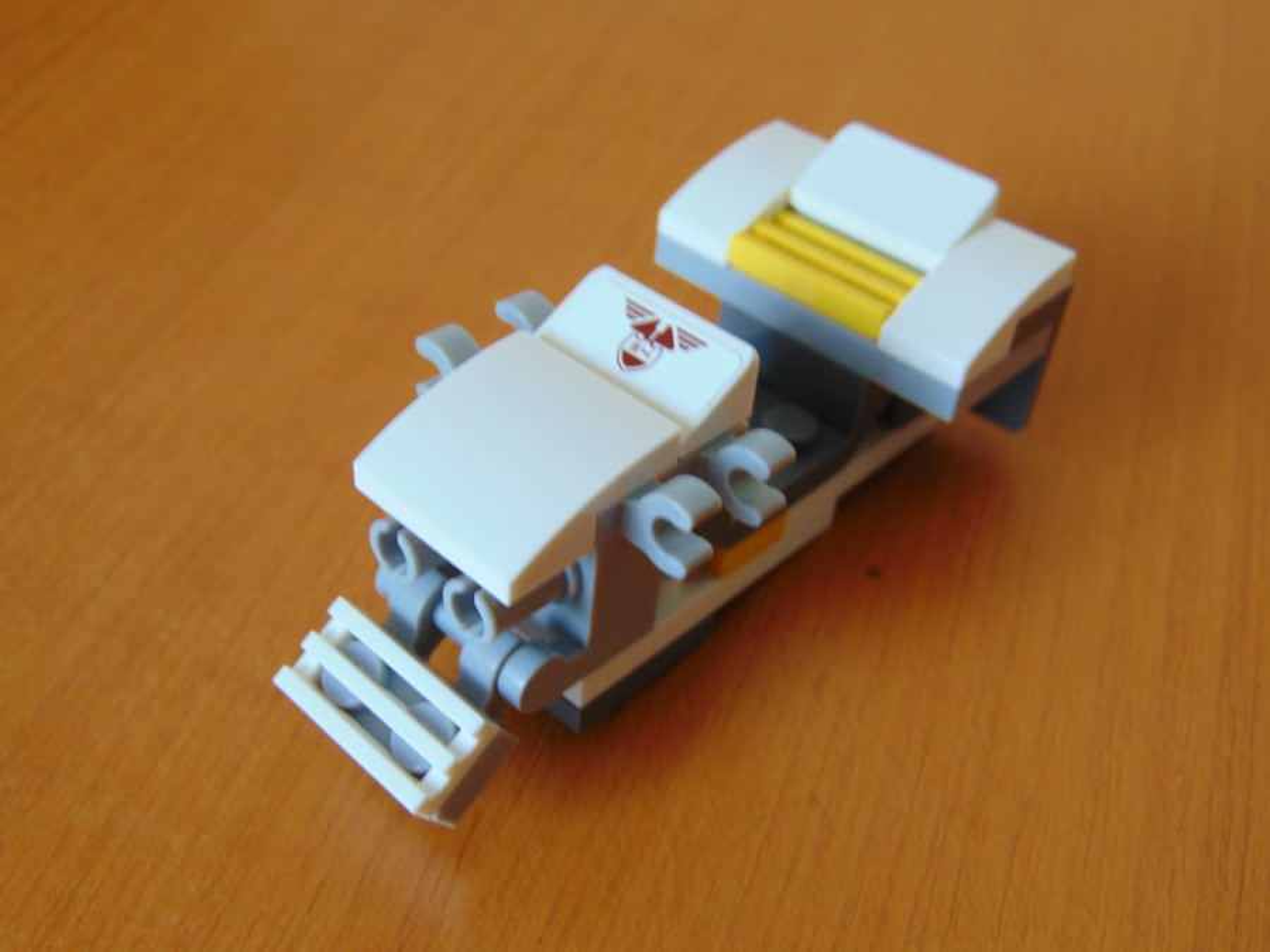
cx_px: 635
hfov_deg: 52.6
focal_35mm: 35
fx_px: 1284
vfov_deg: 40.7
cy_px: 476
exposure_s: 1/30
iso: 80
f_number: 3.2
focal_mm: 6.3
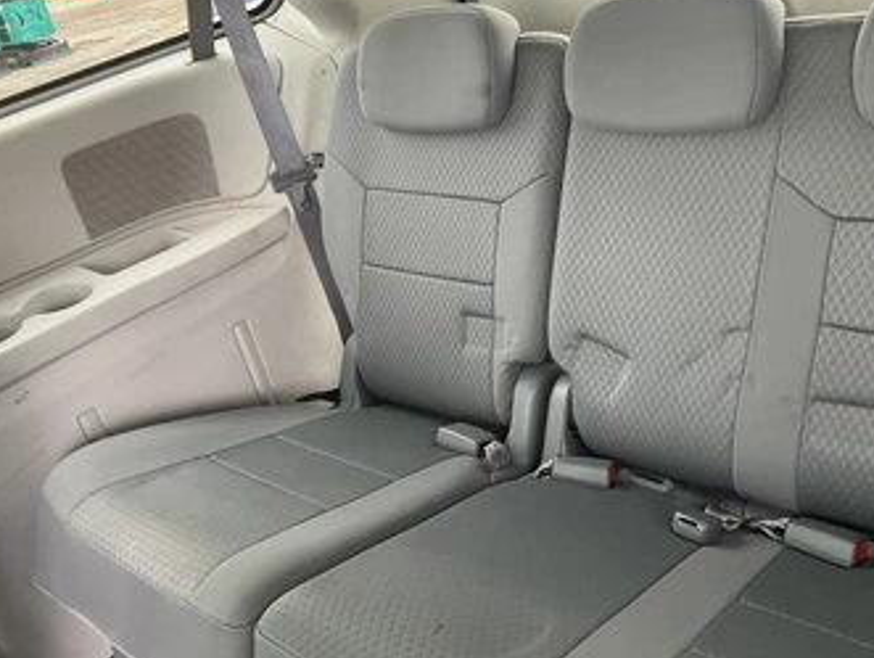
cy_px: 336
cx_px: 430
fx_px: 885
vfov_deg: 40.8
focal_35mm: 35
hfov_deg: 52.6
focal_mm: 3
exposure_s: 1/60
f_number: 1.8
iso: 80
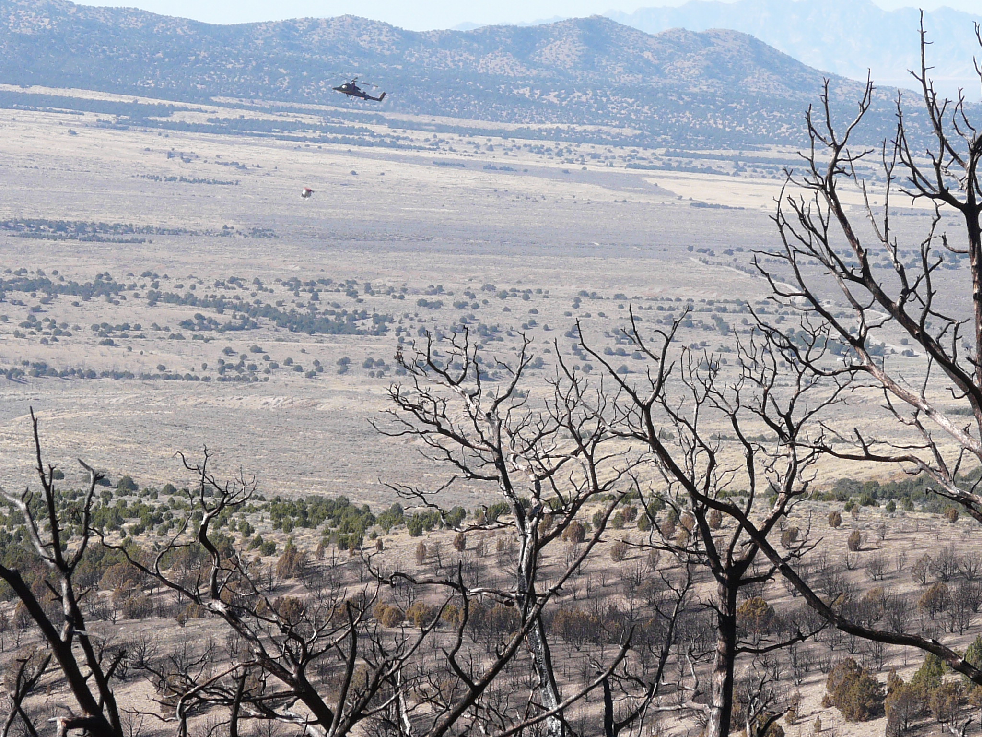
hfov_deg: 9.6
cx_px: 491
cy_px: 368
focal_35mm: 206
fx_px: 5844
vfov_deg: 7.2
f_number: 5.6
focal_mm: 21.1
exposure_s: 1/320
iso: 100
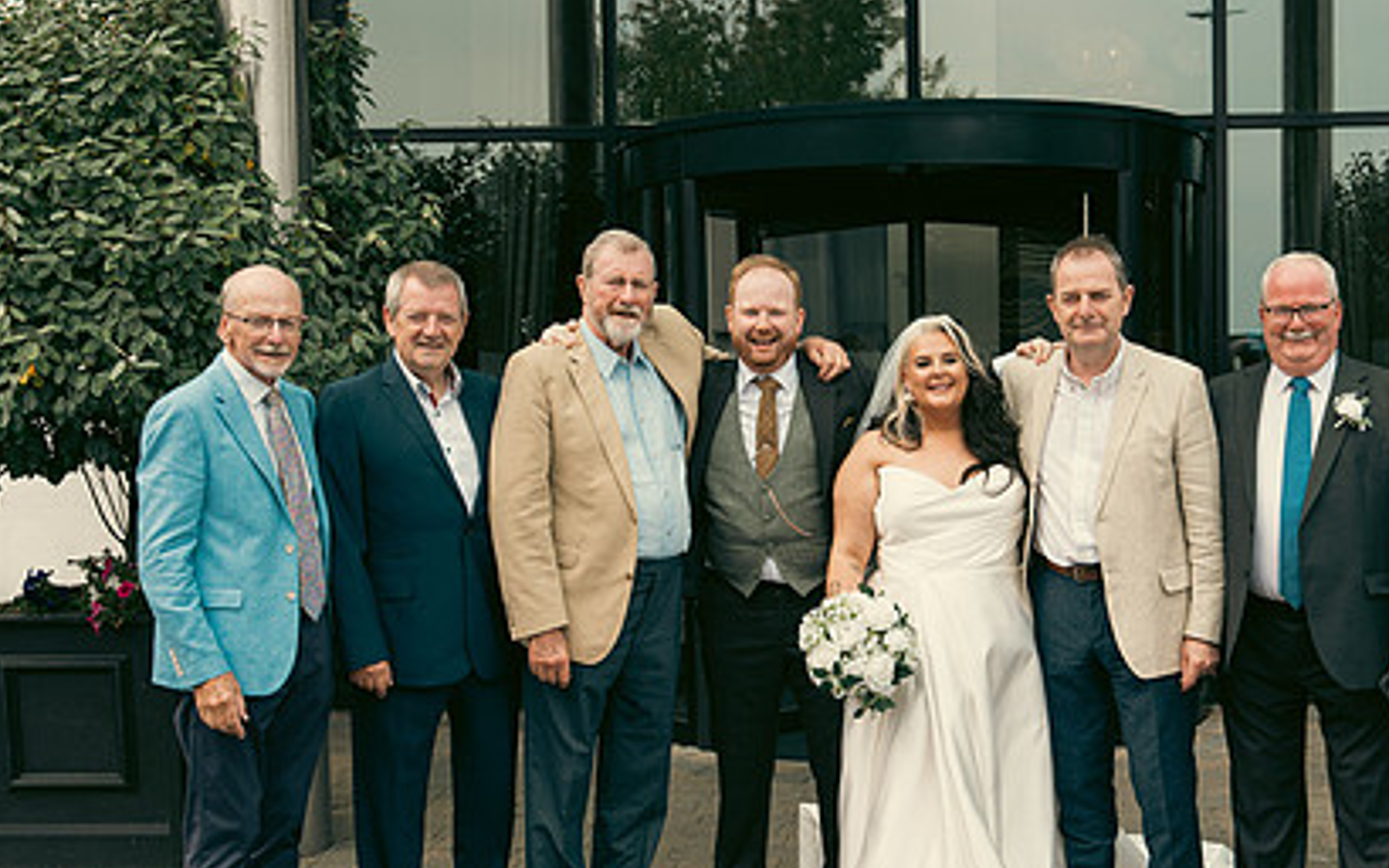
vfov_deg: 26.3
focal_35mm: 49
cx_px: 949
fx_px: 1854
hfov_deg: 40.5
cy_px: 490
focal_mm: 34
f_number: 5
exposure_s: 1/250
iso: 125
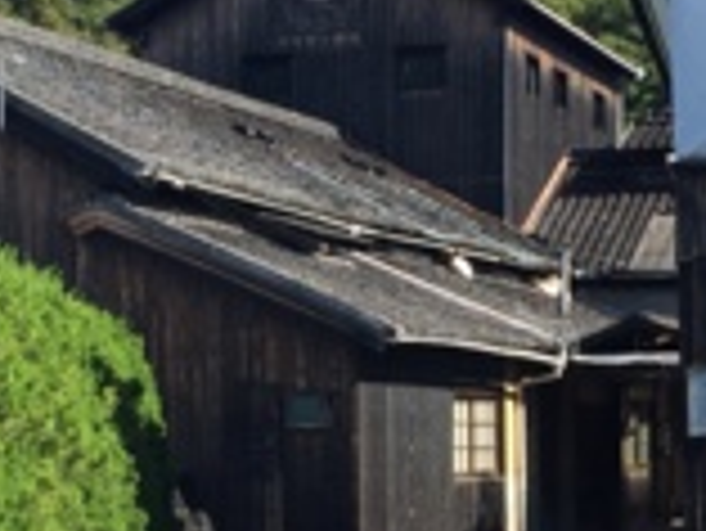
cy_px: 392
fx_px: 2266
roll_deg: +0.3
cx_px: 459
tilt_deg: +0.7
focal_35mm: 111
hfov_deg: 17.7
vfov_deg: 13.3
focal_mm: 4.15
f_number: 2.2
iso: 32
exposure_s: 1/807
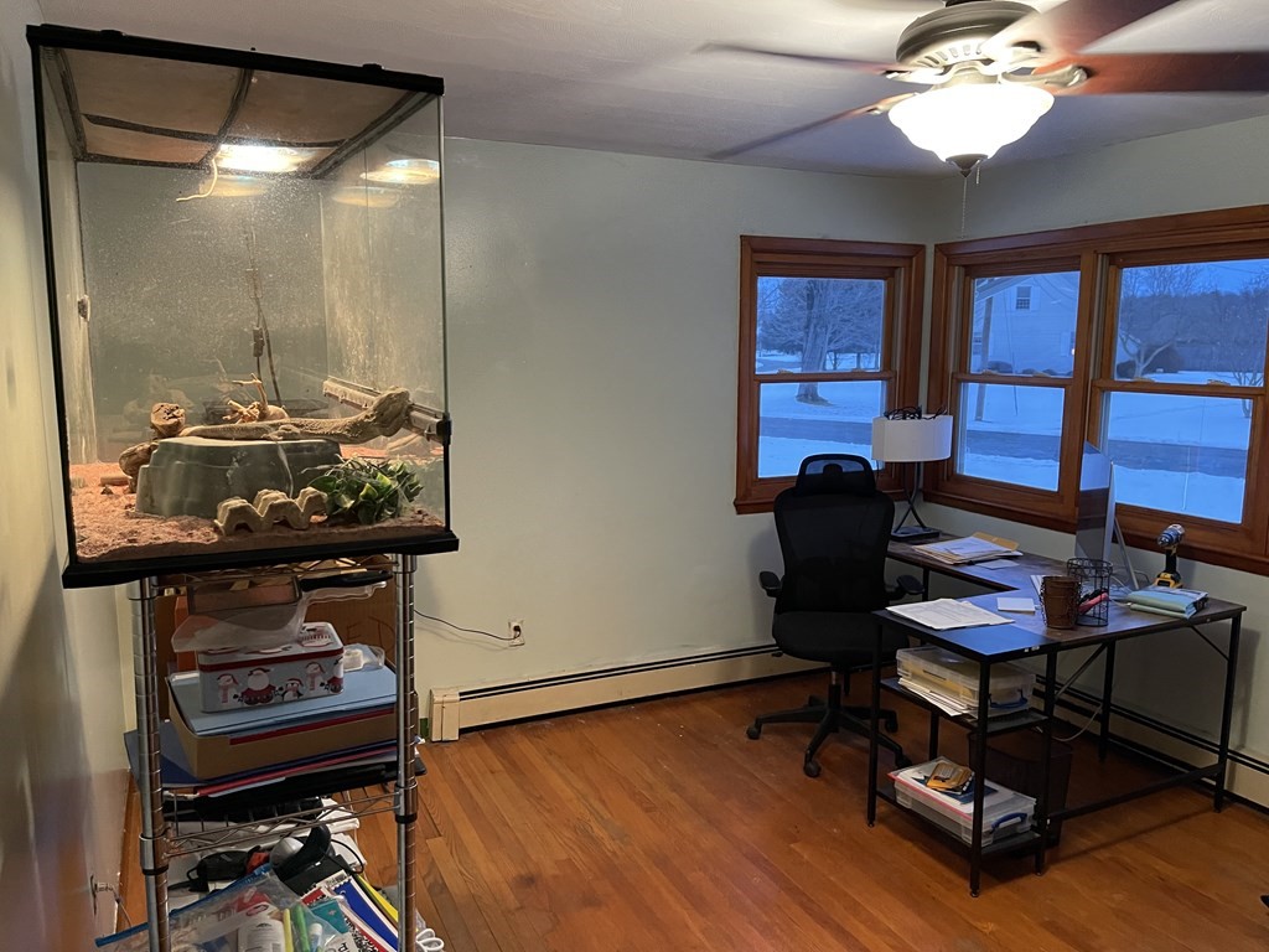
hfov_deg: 67.3
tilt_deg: -9.2
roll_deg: -0.3
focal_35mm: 26
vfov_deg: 53.1
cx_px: 634
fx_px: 953
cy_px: 476
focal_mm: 5.1
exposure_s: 1/60
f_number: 1.6
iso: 500
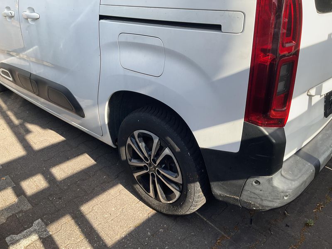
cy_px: 124
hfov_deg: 61.7
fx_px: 278
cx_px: 166
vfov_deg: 48.2
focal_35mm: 29
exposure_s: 1/700
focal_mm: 3
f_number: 1.8
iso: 25
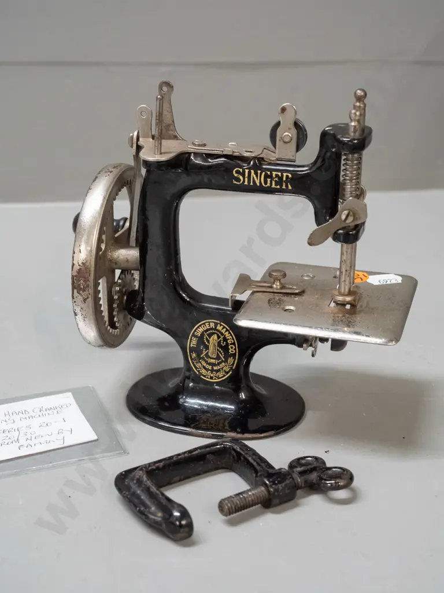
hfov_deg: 25.2
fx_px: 992
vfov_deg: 33.2
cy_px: 296
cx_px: 222
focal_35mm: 58
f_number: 5
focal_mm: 29
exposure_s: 1/100
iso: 3200
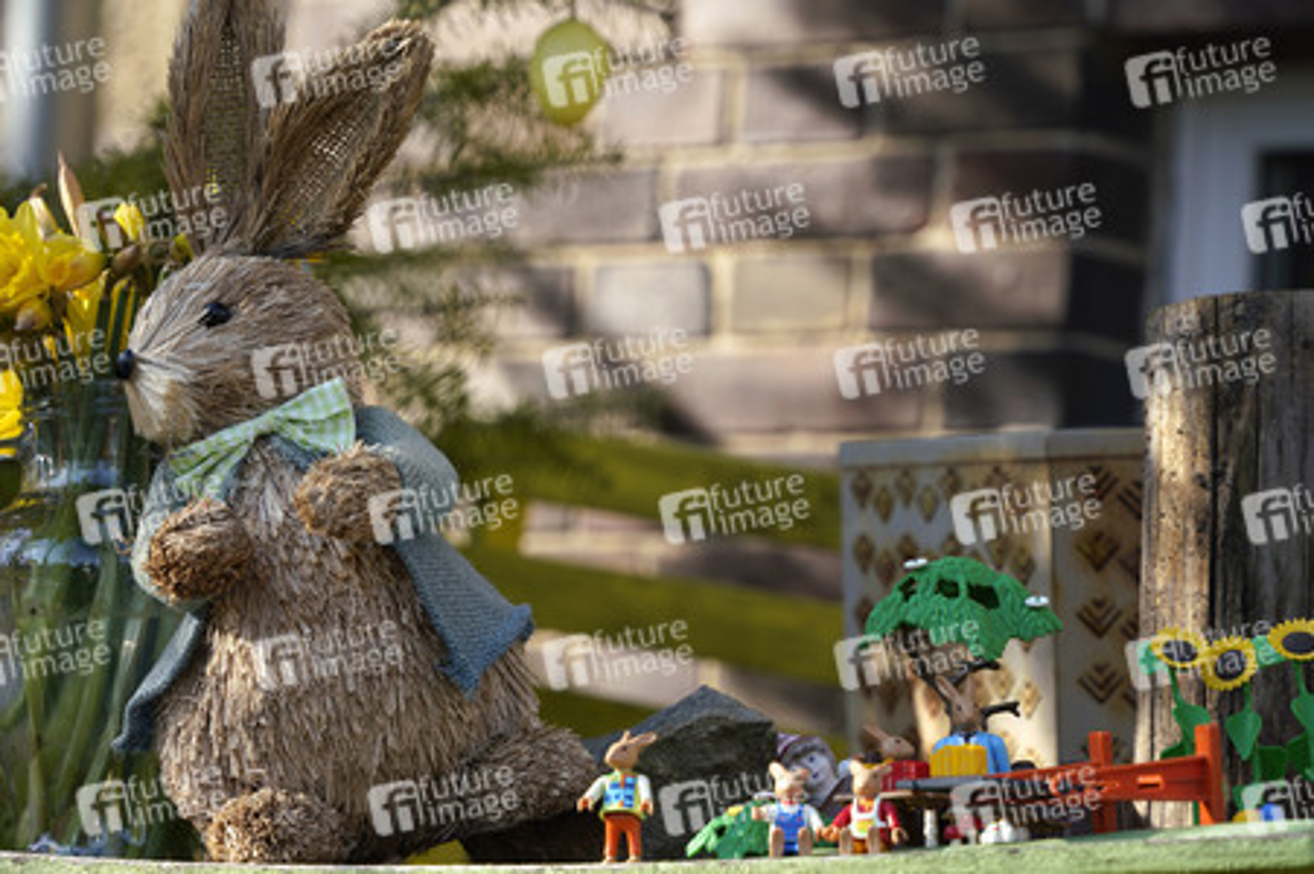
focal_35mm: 171
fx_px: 6237
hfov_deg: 12.0
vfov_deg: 8.0
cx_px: 657
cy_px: 437
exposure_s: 1/160
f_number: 8
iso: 160
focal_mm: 171
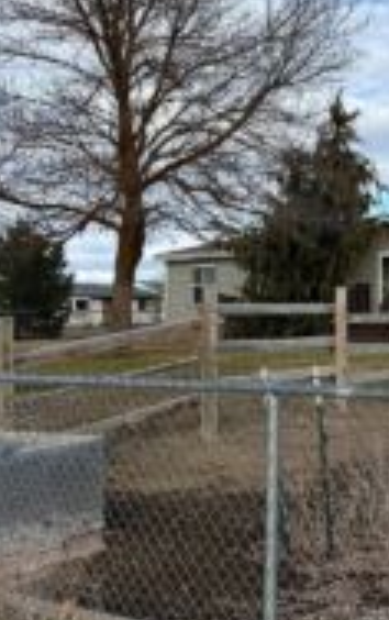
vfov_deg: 37.4
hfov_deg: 22.6
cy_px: 267
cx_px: 435
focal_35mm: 54
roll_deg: +0.9
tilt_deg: +2.6
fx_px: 913
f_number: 1.78
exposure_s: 1/4167
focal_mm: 6.76
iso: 80
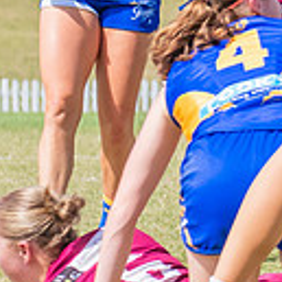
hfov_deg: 1.3
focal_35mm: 1347
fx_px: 12415
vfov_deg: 1.3
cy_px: -94
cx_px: 1020
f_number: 11
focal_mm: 210
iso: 800
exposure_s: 1/1250
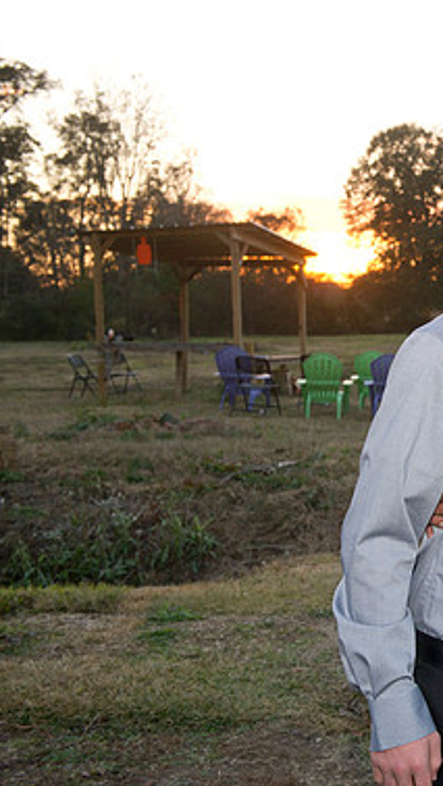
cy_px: 391
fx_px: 1272
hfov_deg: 18.3
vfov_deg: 34.3
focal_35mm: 61
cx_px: 589
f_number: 7.1
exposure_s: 1/125
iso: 640
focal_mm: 38
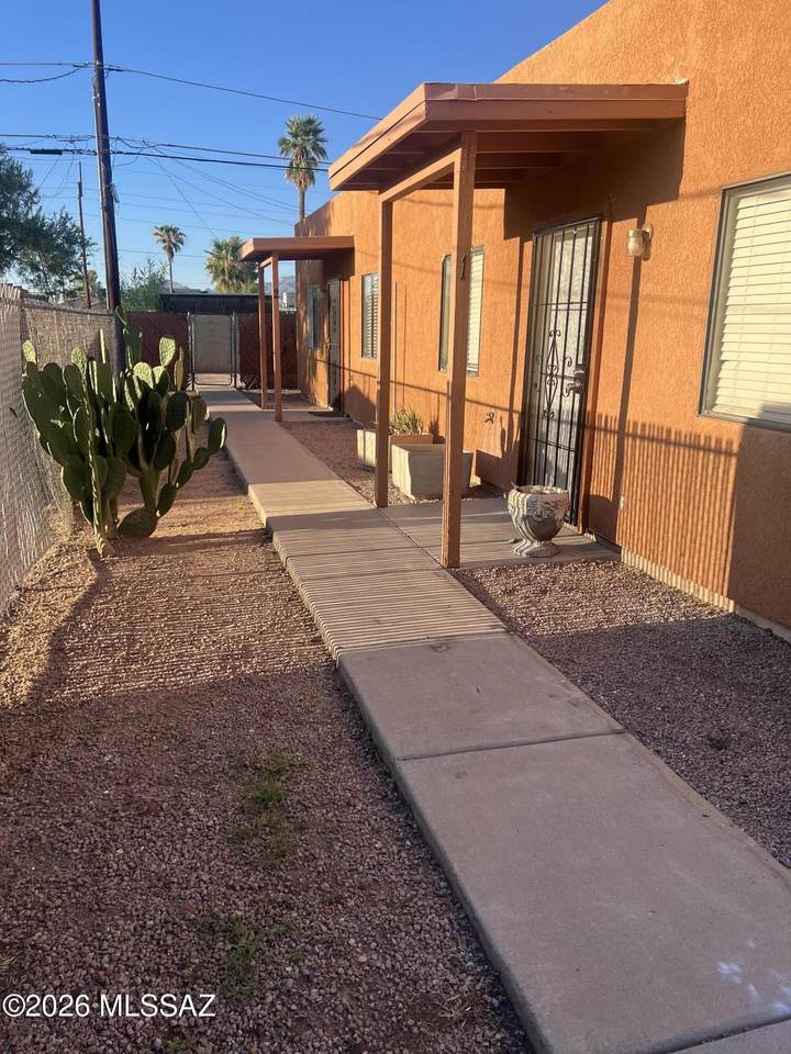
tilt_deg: -13.1
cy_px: 527
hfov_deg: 53.1
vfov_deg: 67.3
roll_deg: -1.0
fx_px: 792
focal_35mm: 26
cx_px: 396
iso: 50
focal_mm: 5.7
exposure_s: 1/1621
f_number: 1.5
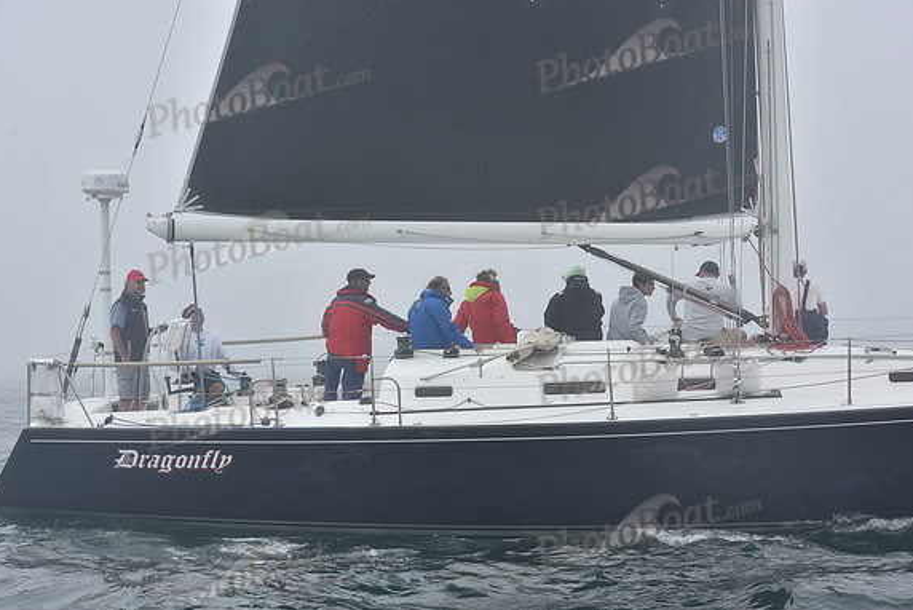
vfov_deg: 19.2
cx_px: 455
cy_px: 304
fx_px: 1801
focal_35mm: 71
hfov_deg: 28.4
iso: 250
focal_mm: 70
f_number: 9
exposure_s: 1/800
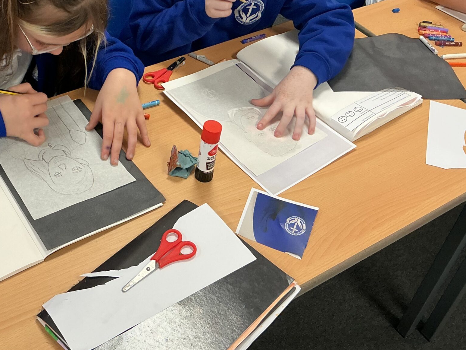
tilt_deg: -38.7
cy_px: 81
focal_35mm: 48
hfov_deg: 38.9
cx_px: 133
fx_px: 646
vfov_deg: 29.7
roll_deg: -4.6
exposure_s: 1/60
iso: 80
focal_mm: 3
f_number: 1.8
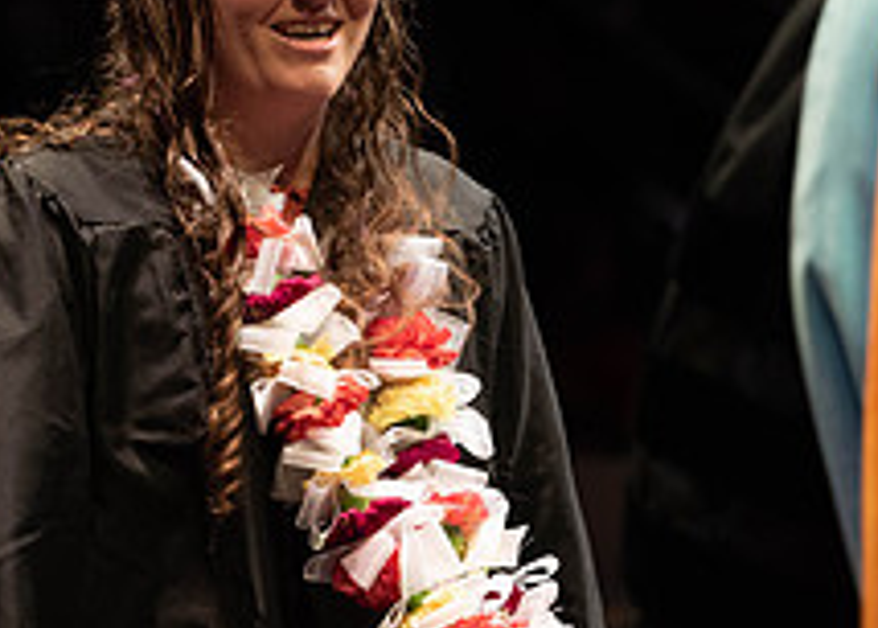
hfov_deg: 4.4
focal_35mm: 453
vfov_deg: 3.2
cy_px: 209
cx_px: 557
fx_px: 11300
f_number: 4.5
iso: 1600
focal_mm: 160
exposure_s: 1/320
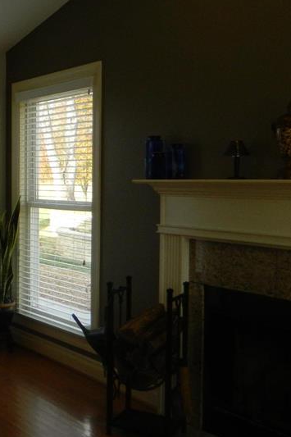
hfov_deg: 23.2
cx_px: -110
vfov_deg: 39.6
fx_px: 607
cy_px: 203
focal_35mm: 50
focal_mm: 4.5
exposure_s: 1/250
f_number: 3.1
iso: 180
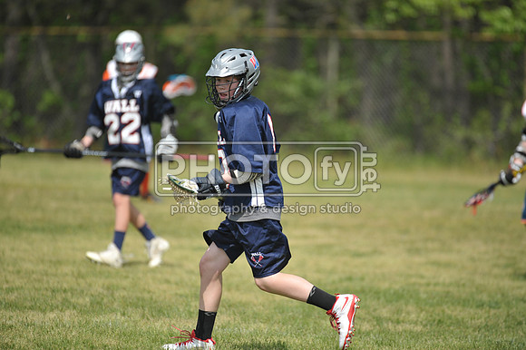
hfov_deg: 5.2
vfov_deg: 3.4
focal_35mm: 400
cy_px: 175
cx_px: 263
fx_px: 5841
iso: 640
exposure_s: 1/3200
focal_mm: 400
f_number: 4
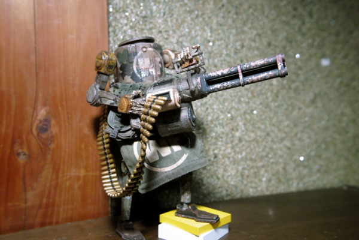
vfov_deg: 46.4
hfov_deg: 65.5
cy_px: 120
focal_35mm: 28
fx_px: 279
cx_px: 180
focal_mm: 16.6
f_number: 4
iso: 200
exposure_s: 1/5
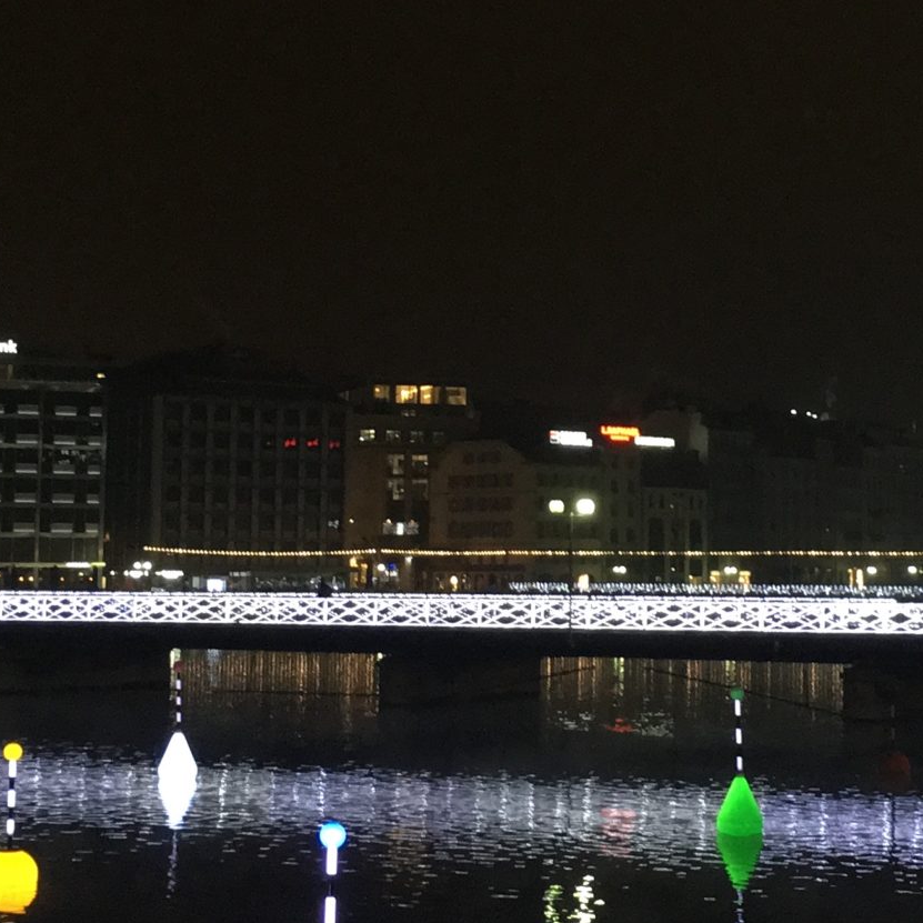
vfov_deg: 21.8
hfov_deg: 21.7
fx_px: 2383
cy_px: 311
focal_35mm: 79
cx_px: 695
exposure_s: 1/20
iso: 200
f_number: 2.2
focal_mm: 4.15
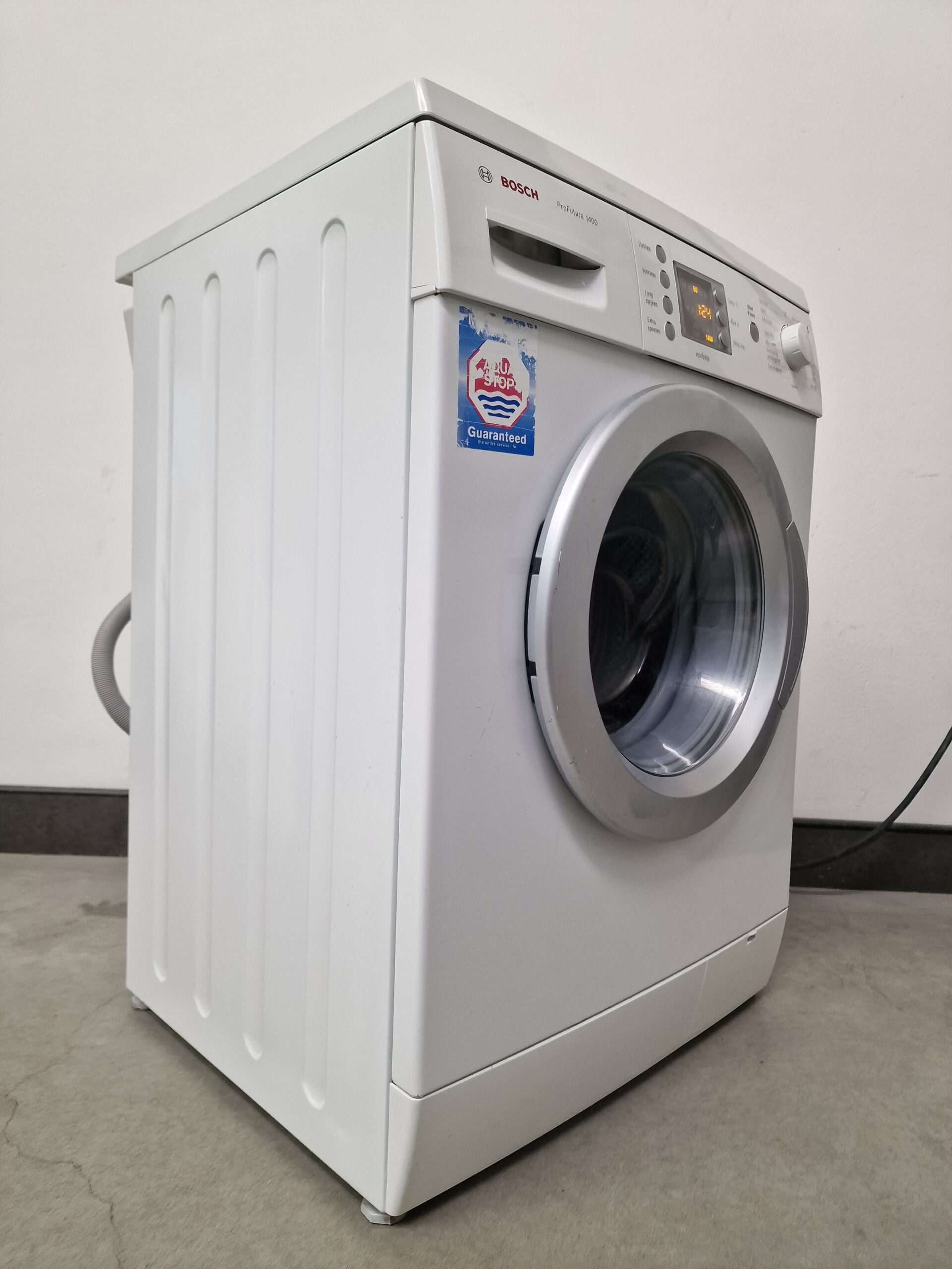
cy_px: 634
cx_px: 476
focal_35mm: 23
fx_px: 843
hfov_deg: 58.9
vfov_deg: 73.9
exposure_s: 1/100
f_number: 1.8
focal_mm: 6.4
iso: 160
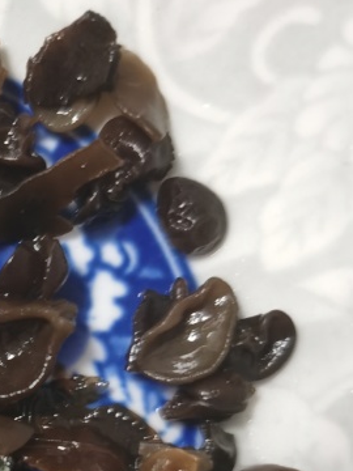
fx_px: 1088
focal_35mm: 80
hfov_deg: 16.9
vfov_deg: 23.4
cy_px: 470
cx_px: -162
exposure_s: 1/50
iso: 160
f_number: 1.6
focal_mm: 5.56
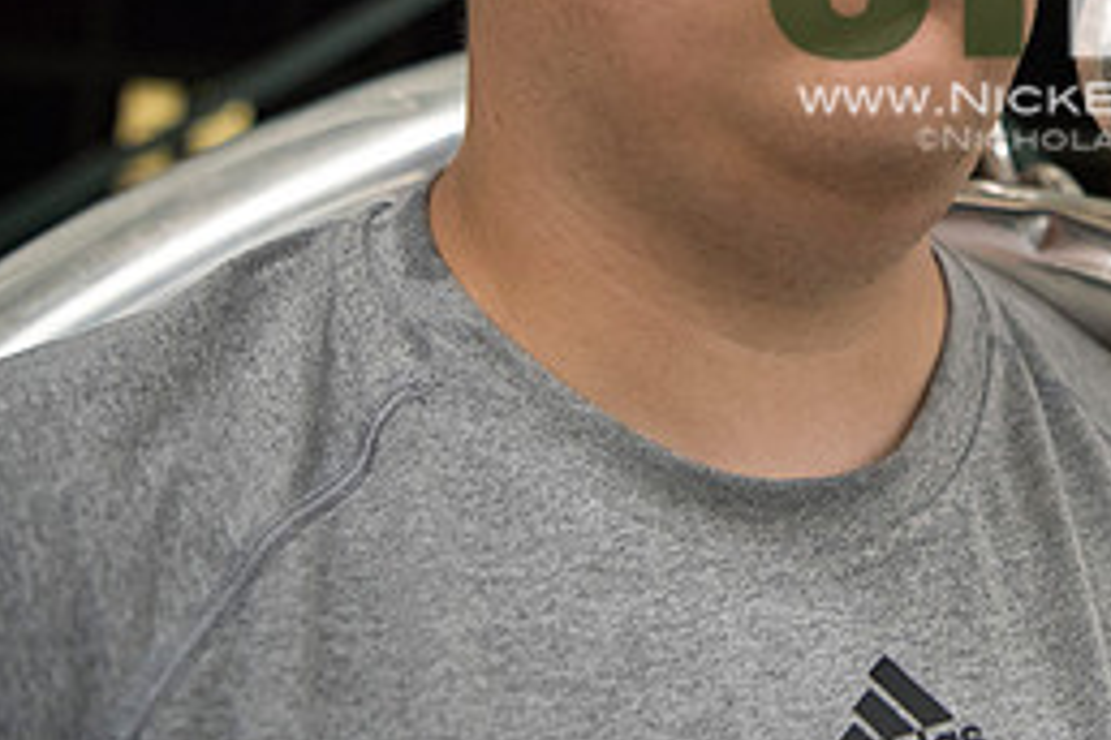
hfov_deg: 33.9
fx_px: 1666
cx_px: 1094
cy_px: -54
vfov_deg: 23.6
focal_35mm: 54
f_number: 3.2
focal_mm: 24
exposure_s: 1/200
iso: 3200
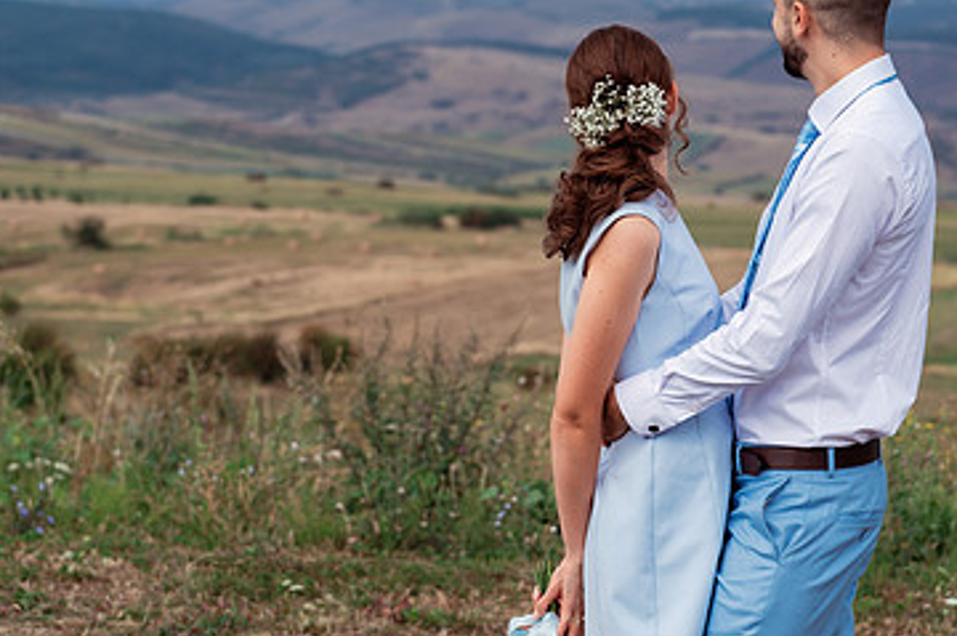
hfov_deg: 16.9
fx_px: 3212
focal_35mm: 121
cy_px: 250
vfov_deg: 11.3
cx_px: 518
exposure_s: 1/640
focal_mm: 75
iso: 250
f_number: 4.5
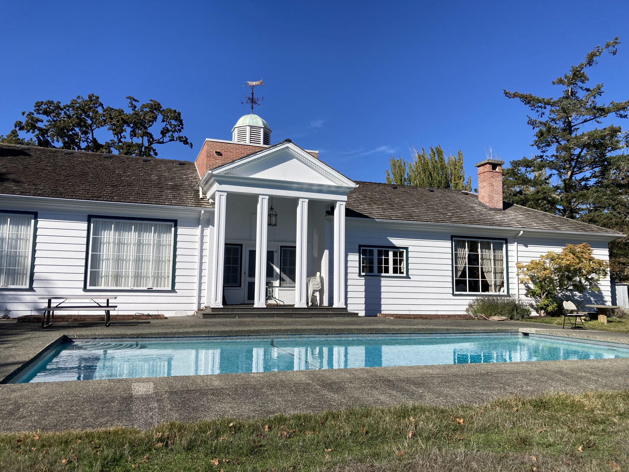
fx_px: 509
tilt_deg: +7.1
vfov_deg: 49.7
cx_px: 314
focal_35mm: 28
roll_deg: -1.5
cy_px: 236
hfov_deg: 63.4
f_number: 1.8
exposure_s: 1/3003
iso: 20
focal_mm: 3.99
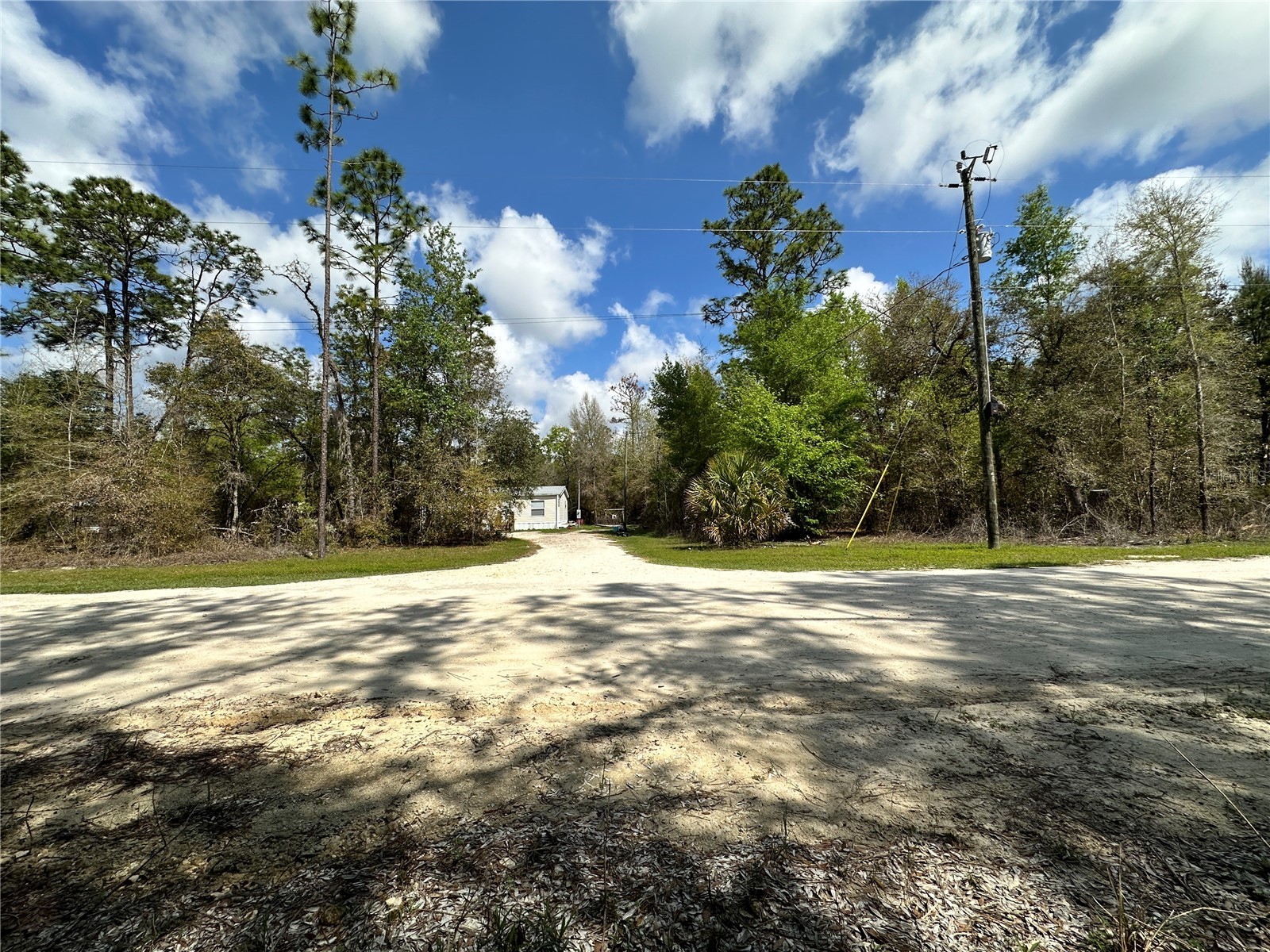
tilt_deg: +4.1
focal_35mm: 14
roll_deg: +1.2
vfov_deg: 85.7
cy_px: 476
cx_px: 635
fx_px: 514
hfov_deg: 102.1
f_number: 2.2
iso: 50
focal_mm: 2.22
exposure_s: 1/3205
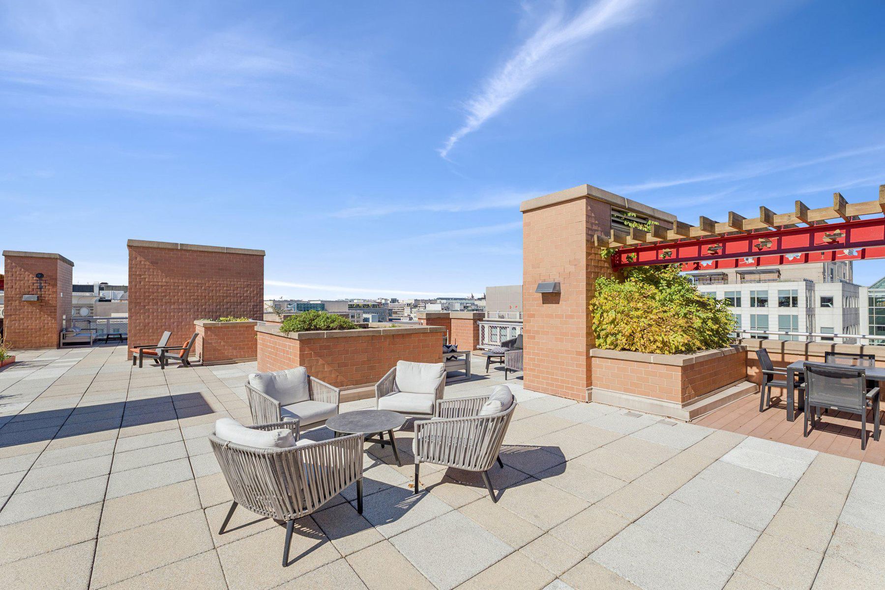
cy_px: 295
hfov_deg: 100.4
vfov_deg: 77.3
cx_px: 442
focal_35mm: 15
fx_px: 369
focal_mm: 10
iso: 125
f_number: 4
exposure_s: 1/1000
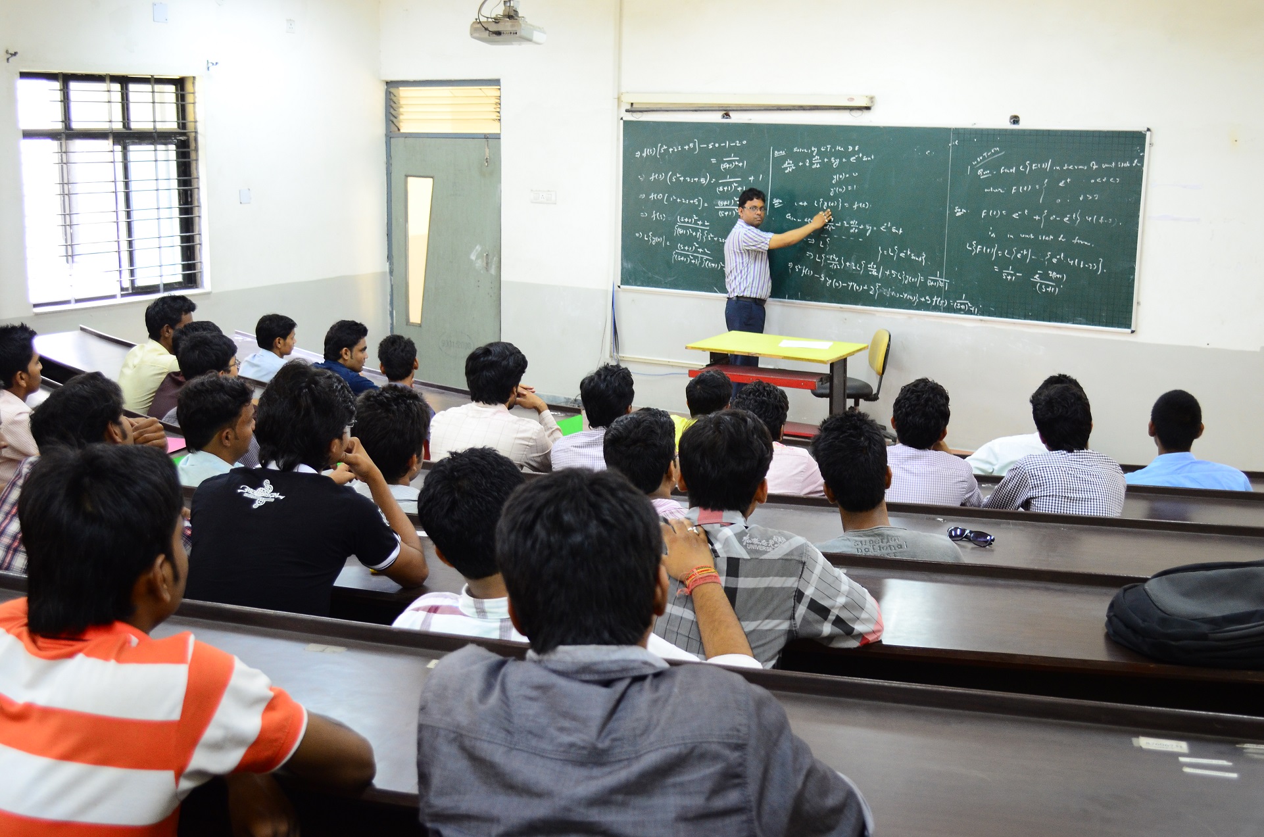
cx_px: 632
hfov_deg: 49.6
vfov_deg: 34.1
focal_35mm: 39
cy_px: 418
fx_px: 1366
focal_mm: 26
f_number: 4.2
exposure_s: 1/20
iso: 1000
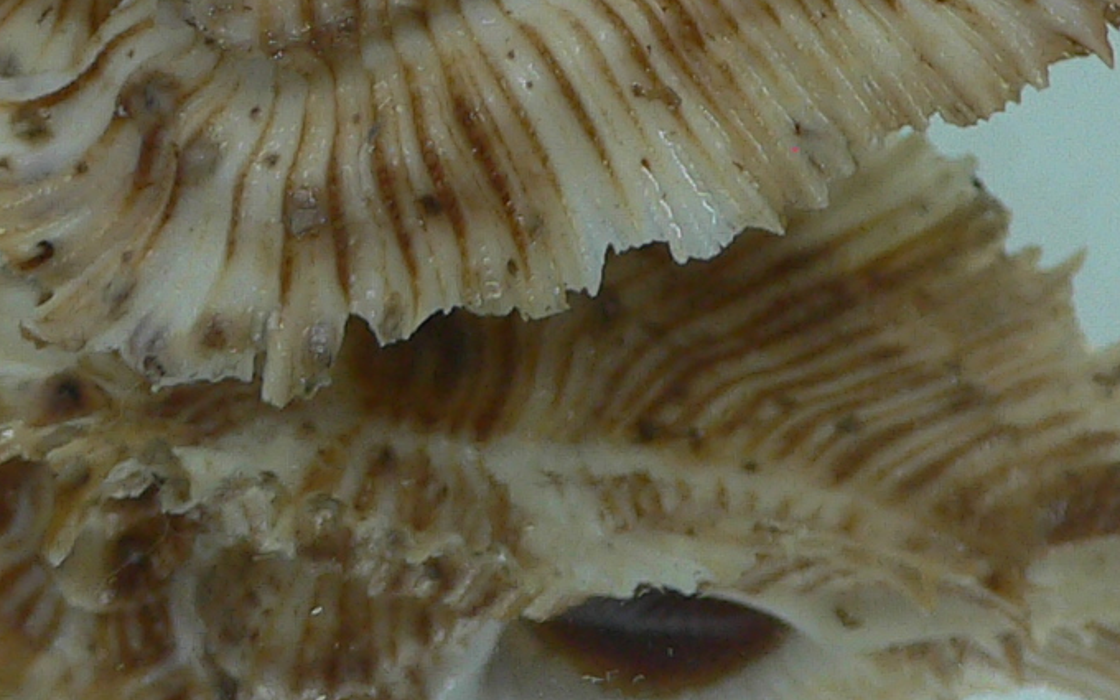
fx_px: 3358
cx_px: 609
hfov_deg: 18.9
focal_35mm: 110
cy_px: -96
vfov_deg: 11.7
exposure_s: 1/60
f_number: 2.8
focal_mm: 4.6
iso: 80
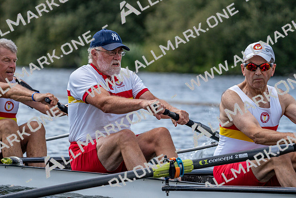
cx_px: 148
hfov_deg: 7.5
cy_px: 99
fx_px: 2245
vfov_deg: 5.0
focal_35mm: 273
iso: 500
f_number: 5.6
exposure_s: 1/2000
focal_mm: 273
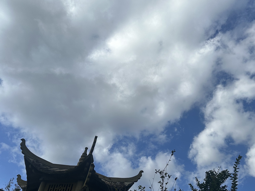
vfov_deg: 43.8
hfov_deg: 56.5
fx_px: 236
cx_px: 151
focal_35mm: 32
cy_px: 121
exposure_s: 1/7576
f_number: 1.78
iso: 80
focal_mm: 6.86
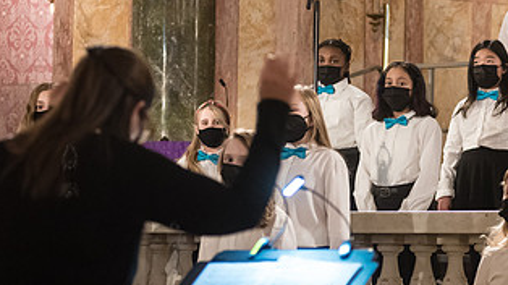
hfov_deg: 13.8
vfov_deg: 7.8
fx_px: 2086
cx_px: 382
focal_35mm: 155
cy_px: 169
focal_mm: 80
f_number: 4
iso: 4000
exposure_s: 1/200
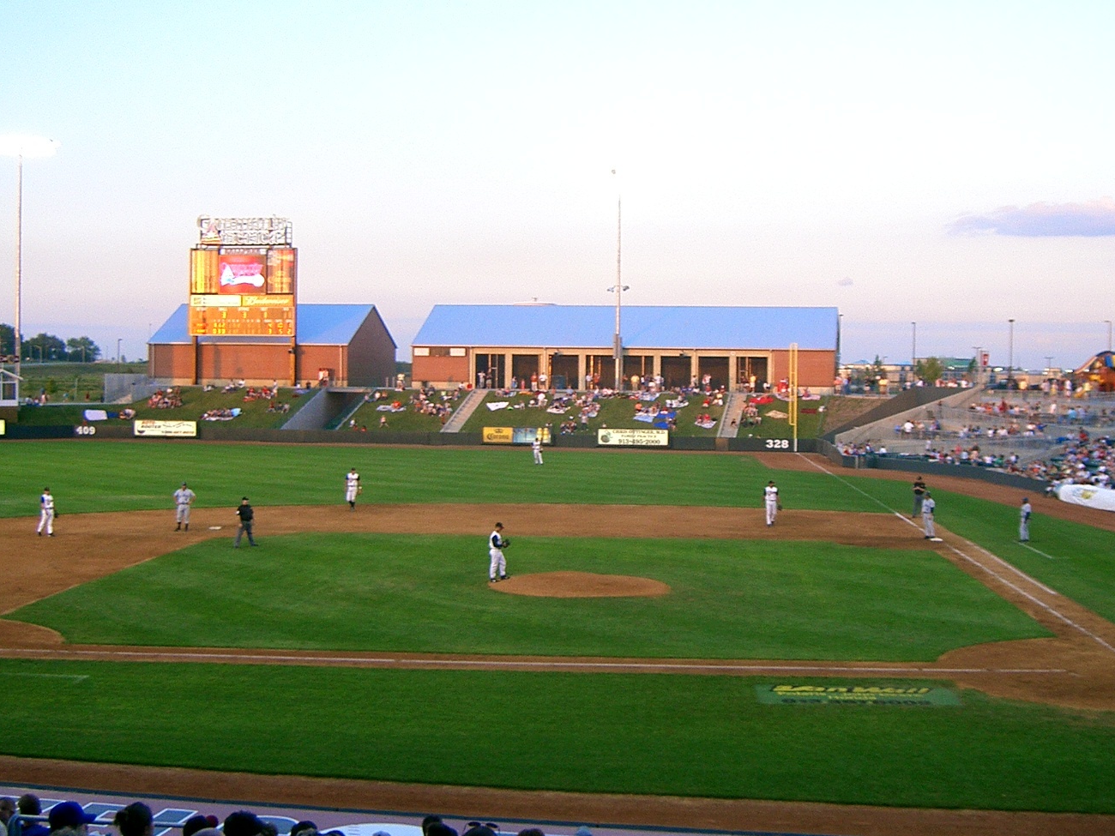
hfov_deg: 39.6
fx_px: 1546
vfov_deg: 30.3
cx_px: 623
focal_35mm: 48
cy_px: 432
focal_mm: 8
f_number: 2.8
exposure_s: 1/125
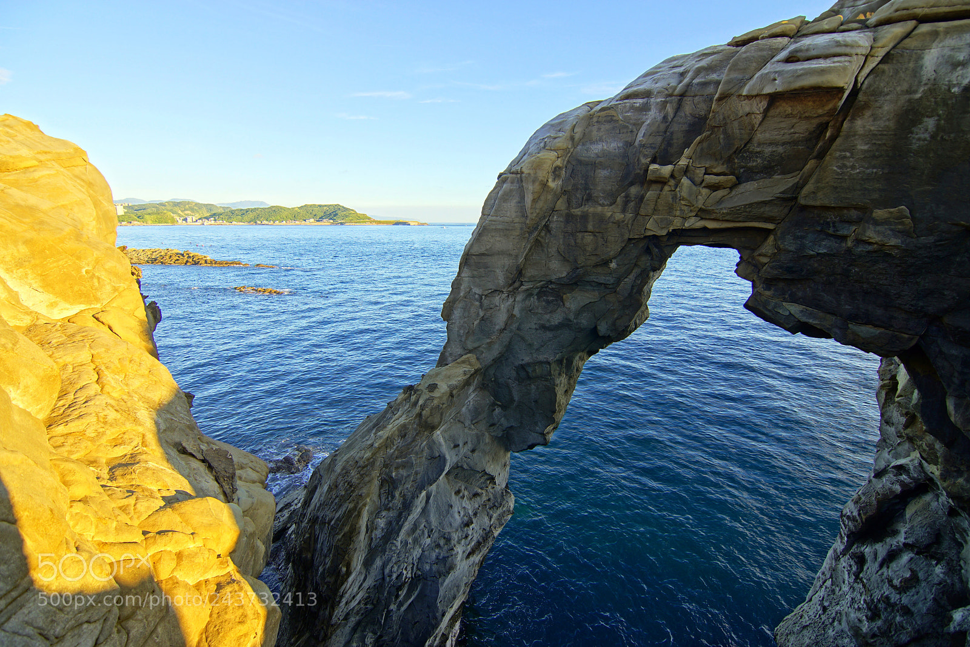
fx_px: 444
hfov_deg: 95.0
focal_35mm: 16
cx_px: 485
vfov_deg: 72.0
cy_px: 324
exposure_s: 1/320
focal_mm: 11
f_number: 4
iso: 100
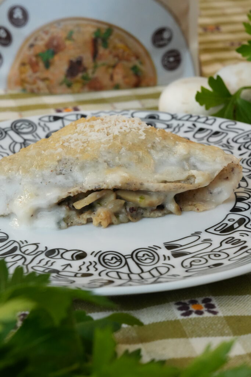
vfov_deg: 19.5
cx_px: 126
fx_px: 1098
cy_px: 188
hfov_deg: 13.0
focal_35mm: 105
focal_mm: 70
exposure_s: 1/100
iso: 3200
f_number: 11
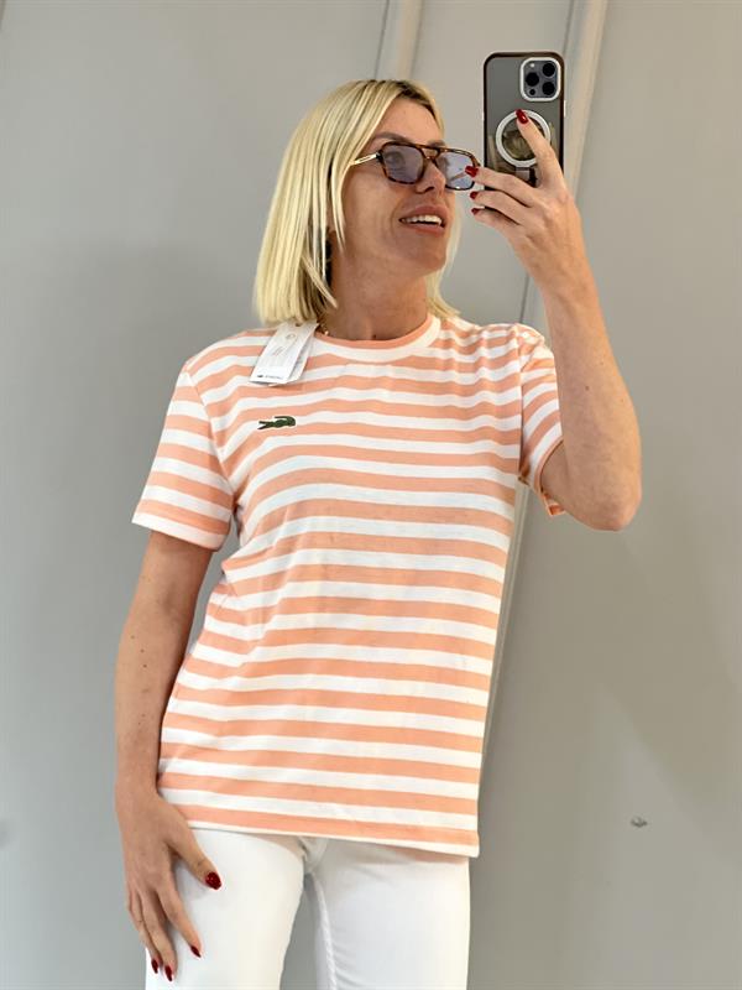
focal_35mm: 77
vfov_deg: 25.3
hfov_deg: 19.1
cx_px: 371
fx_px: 2201
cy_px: 495
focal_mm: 9
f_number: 2.8
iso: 200
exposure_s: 1/33
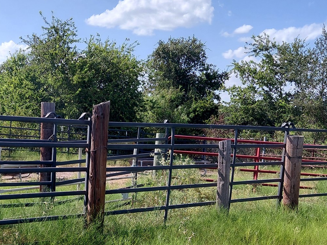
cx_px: 90
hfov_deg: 36.8
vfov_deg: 28.2
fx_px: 482
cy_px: 181
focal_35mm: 51
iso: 50
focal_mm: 4.69
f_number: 1.8
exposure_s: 1/1561
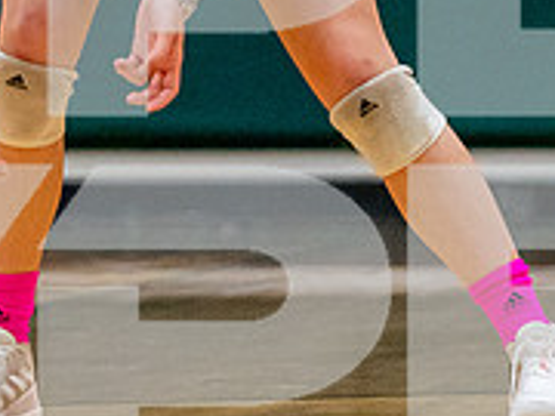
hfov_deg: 2.1
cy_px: -45
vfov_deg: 1.6
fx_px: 14895
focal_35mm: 929
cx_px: -12
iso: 2500
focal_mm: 200
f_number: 2.8
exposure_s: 1/2500
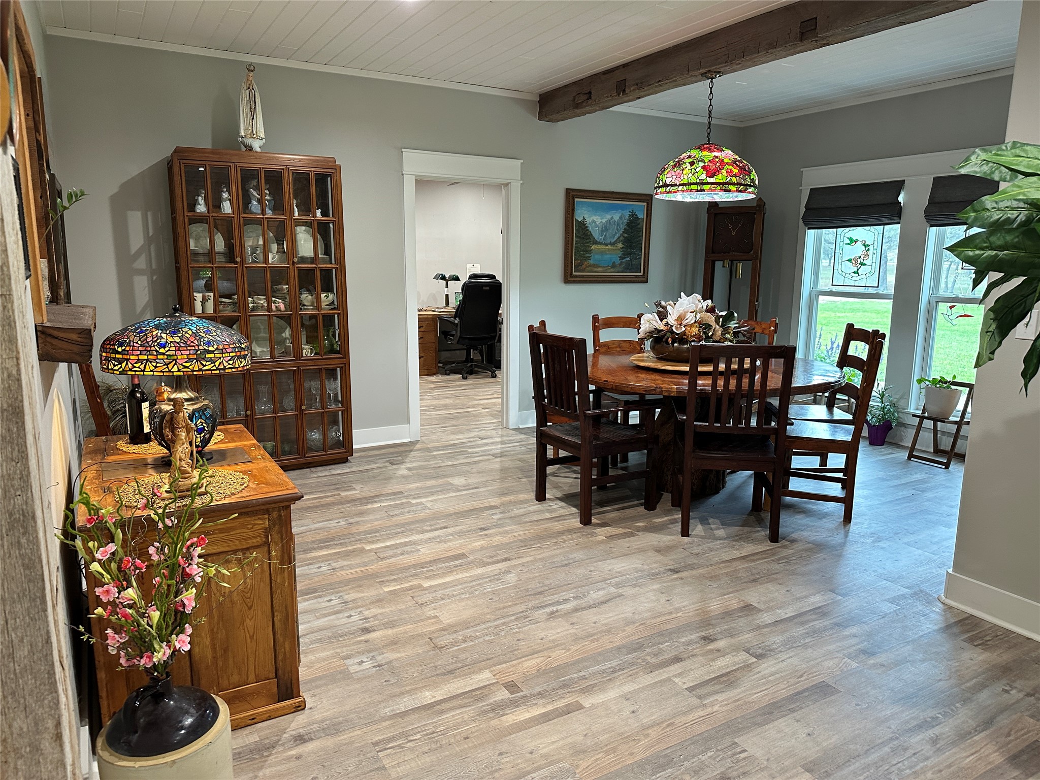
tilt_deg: -10.2
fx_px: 721
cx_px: 520
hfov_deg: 71.6
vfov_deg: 56.8
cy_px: 390
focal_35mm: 24
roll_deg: -0.8
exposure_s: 1/60
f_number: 1.78
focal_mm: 6.86
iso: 320
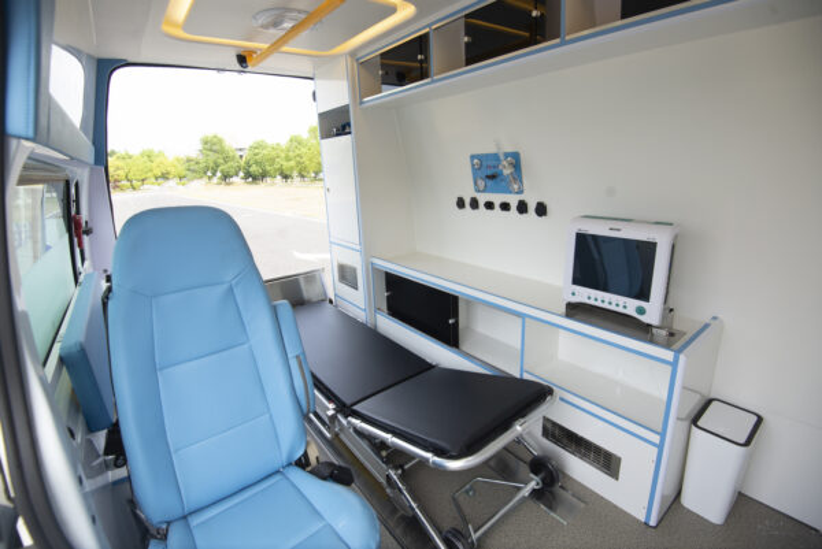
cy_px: 274
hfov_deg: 96.7
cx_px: 411
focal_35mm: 16
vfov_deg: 73.8
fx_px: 366
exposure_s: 1/320
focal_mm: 16
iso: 100
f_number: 5.6
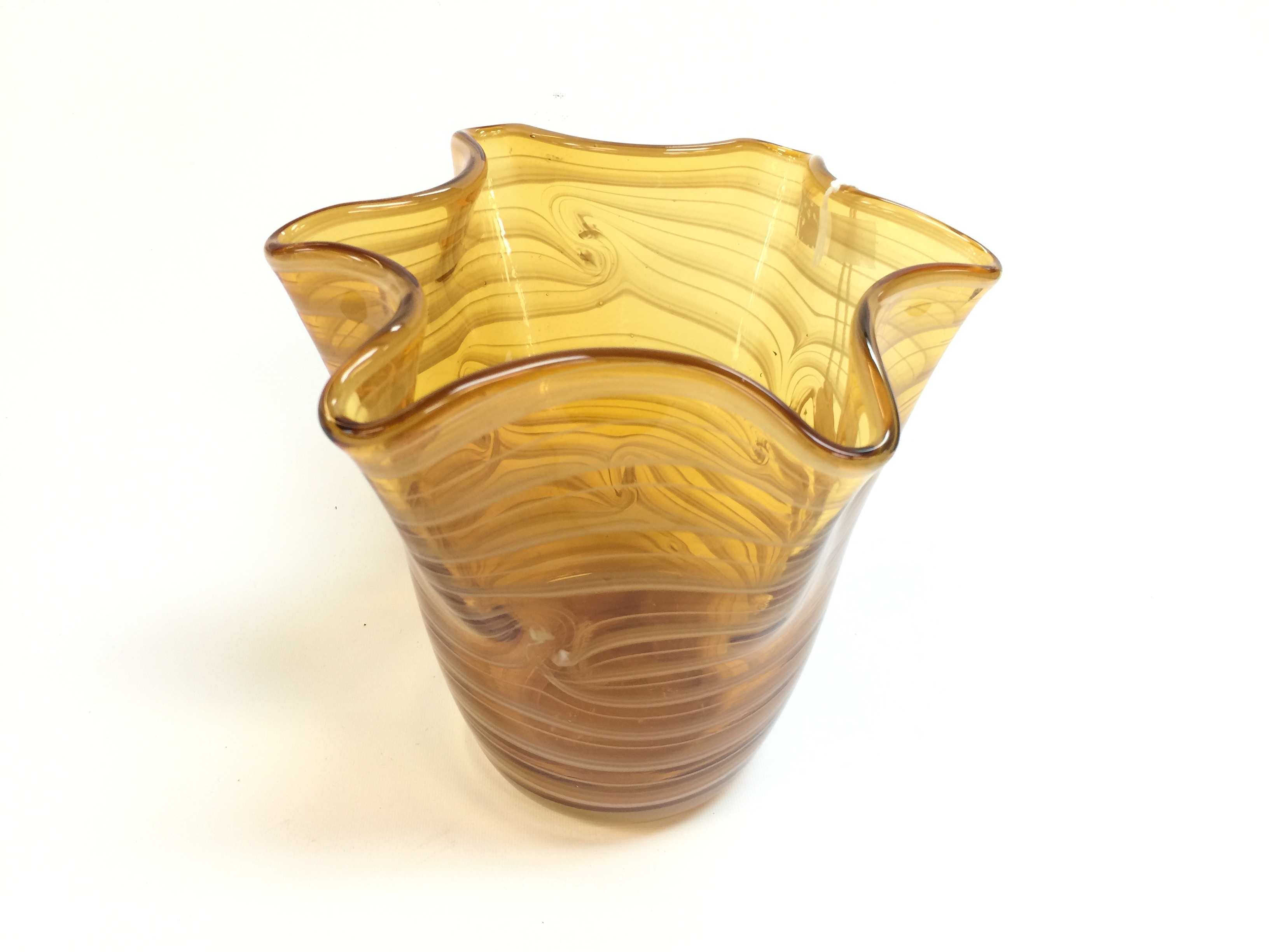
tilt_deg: -34.0
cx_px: 634
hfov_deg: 61.7
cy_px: 476
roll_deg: -1.7
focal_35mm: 29
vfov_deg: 48.2
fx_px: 1063
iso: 32
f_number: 2.2
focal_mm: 4.15
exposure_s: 1/40
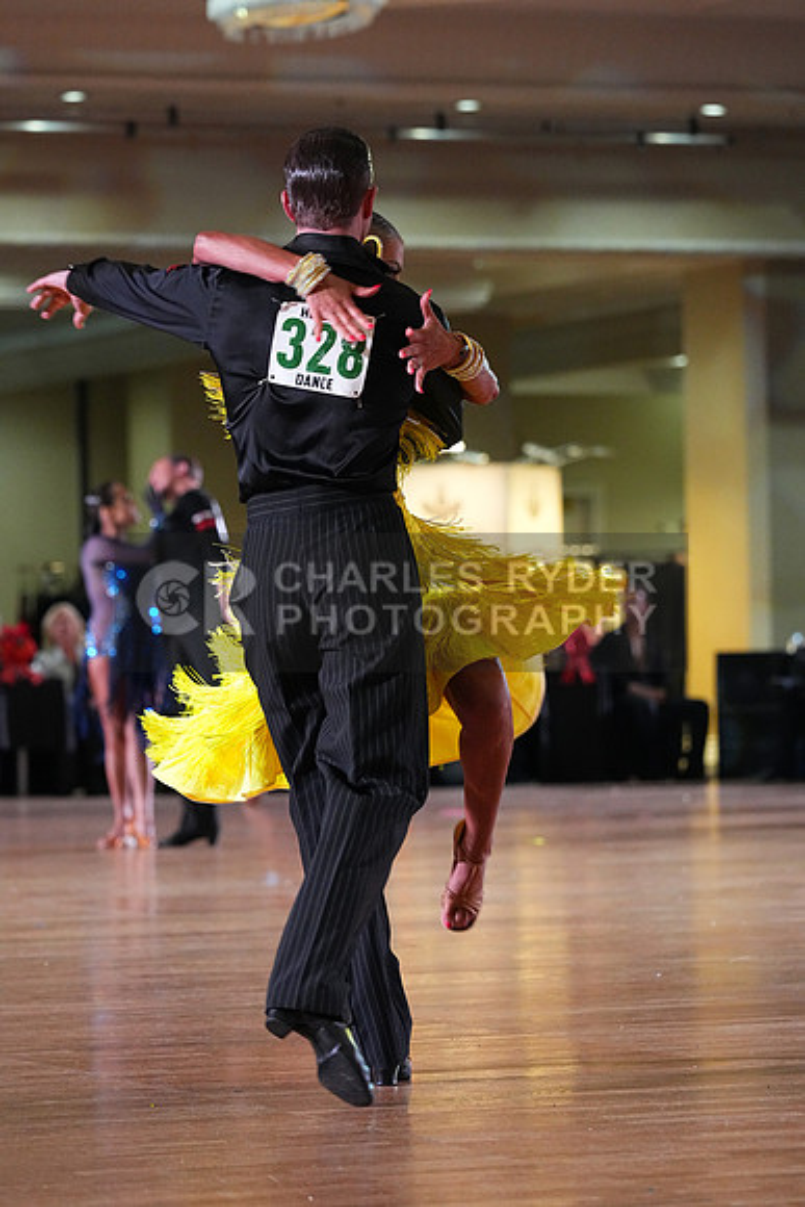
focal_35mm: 159
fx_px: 5330
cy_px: 604
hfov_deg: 8.6
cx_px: 402
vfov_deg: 12.9
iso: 8000
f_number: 5
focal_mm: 159
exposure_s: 1/400
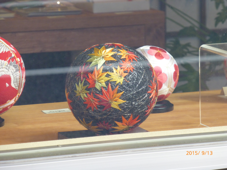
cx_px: 114
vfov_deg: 5.1
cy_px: 85
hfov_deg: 6.9
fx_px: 1895
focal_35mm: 289
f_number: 5.9
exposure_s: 1/100
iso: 250
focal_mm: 51.5
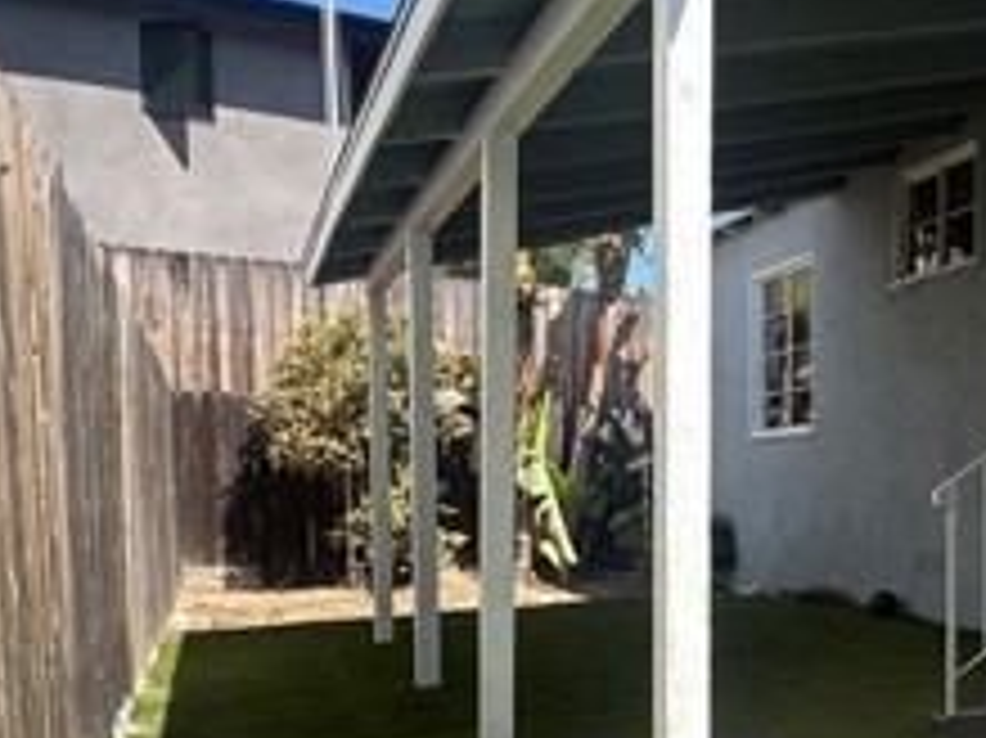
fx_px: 1167
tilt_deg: -4.9
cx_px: 968
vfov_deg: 34.2
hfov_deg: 40.6
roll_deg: -0.5
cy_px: 572
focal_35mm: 41
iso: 40
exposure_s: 1/625
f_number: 2.2
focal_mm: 2.22
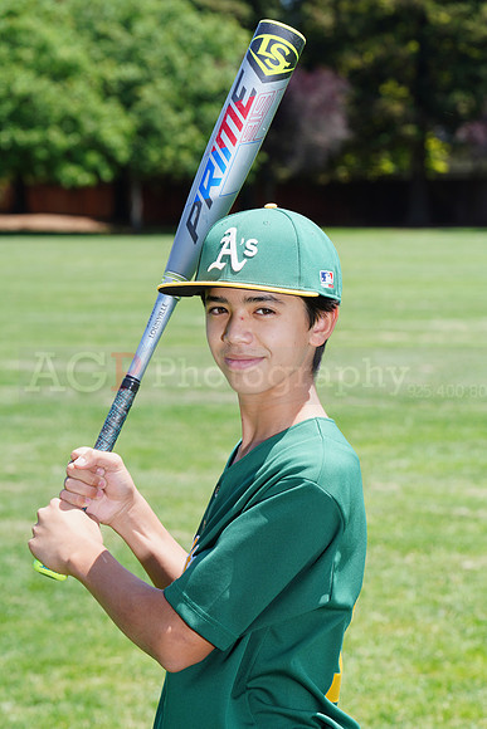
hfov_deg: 9.3
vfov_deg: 13.9
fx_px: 3001
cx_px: 244
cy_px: 364
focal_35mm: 148
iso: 200
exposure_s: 1/200
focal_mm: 148
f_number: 10
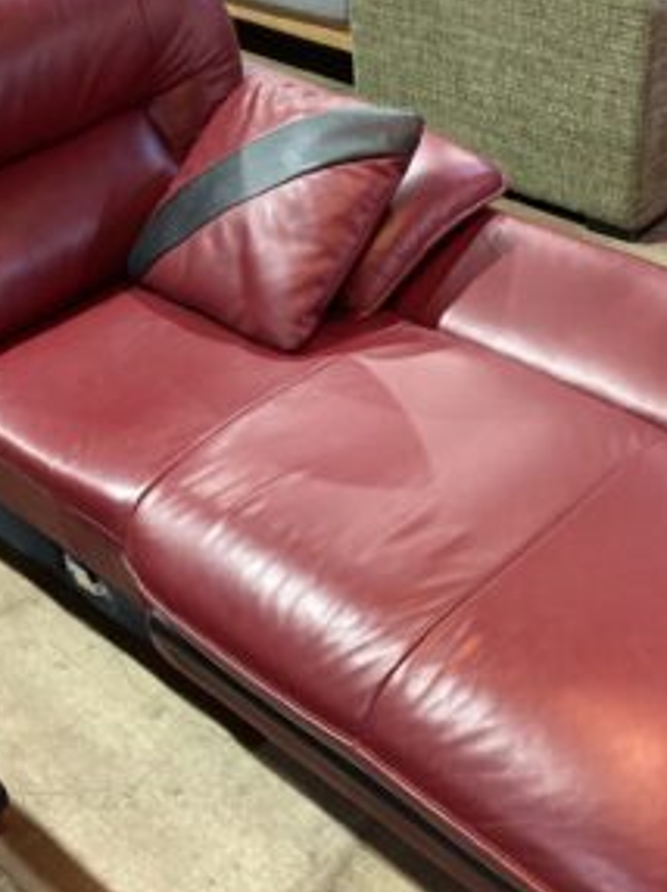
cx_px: 358
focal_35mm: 49
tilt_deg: -38.8
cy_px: 460
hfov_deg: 29.6
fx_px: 1261
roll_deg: +3.6
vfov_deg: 38.9
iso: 250
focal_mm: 3.99
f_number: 1.8
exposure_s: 1/33
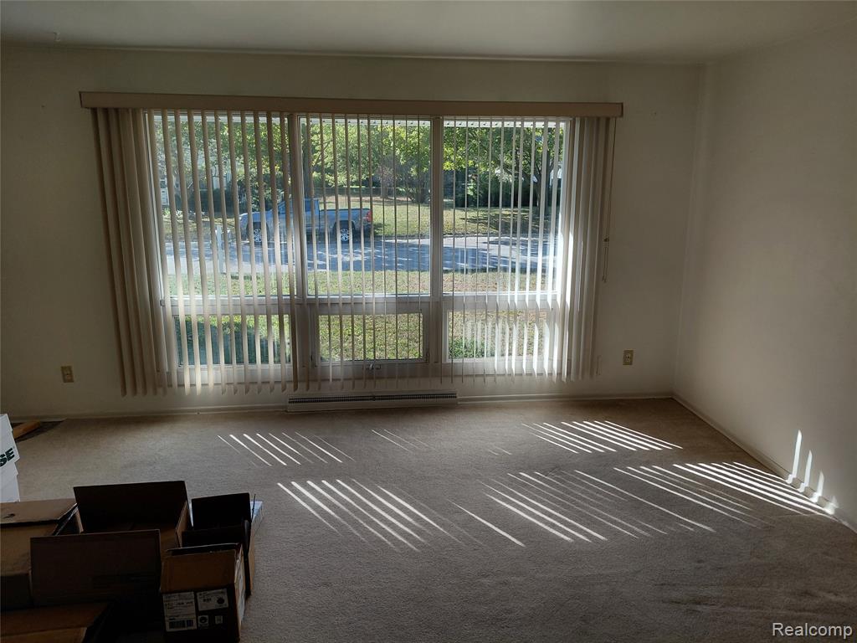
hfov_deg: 69.4
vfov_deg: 54.9
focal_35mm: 25
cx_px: 428
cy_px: 322
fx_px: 619
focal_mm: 4.69
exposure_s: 1/430
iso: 50
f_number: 1.8
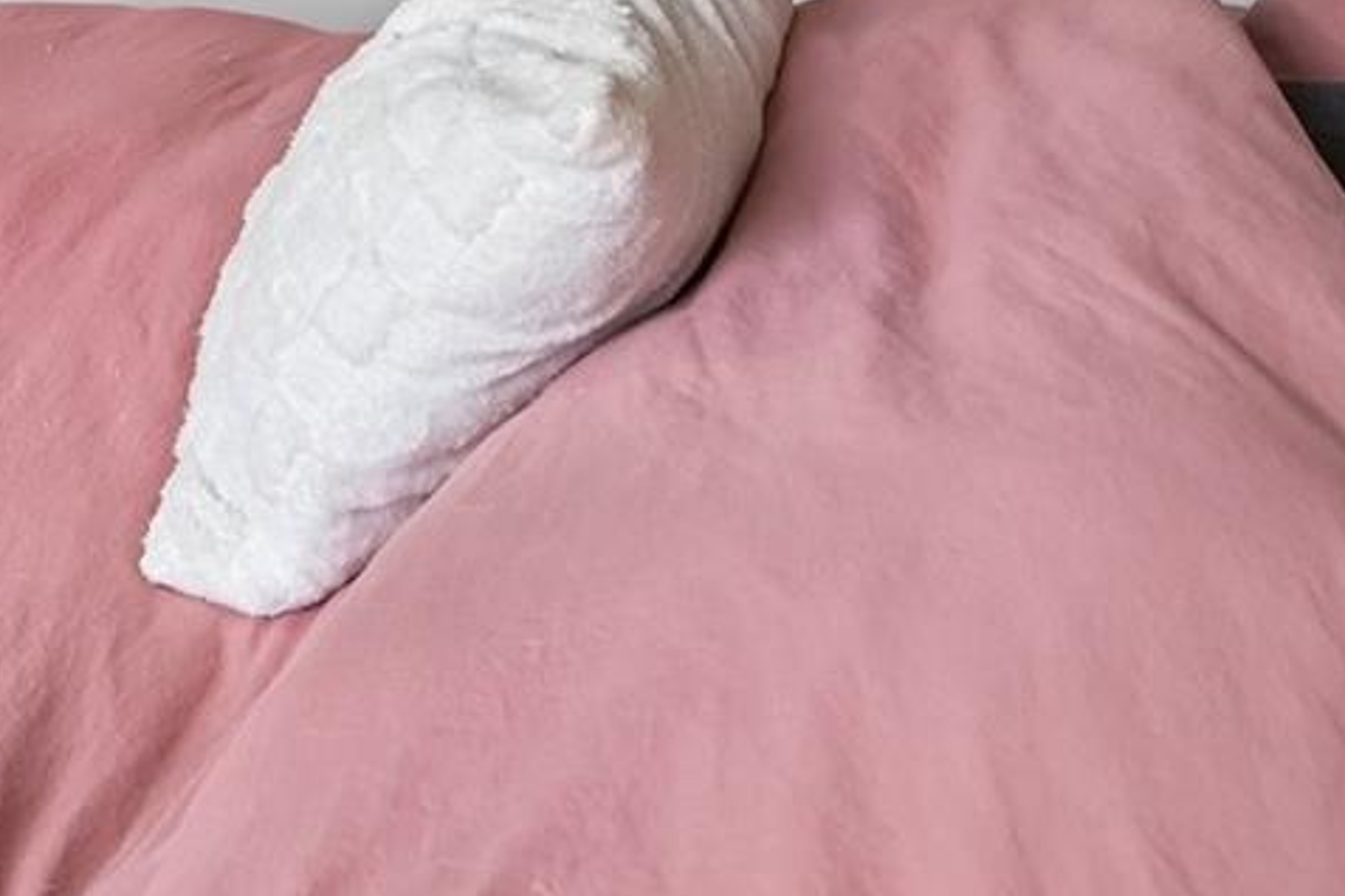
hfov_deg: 34.2
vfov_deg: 23.9
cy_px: -375
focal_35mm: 47
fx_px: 1756
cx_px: -245
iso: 400
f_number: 8
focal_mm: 14
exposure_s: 1/15
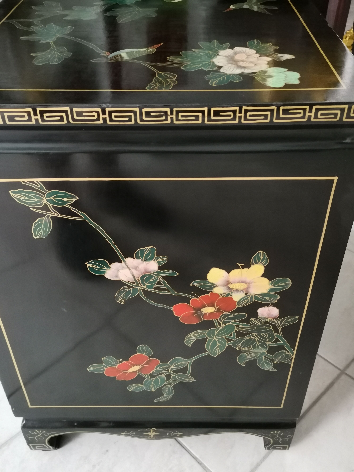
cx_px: 177
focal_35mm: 34
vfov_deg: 54.0
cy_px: 236
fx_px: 464
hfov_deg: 41.8
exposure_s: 1/25
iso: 800
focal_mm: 4.75
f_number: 1.8
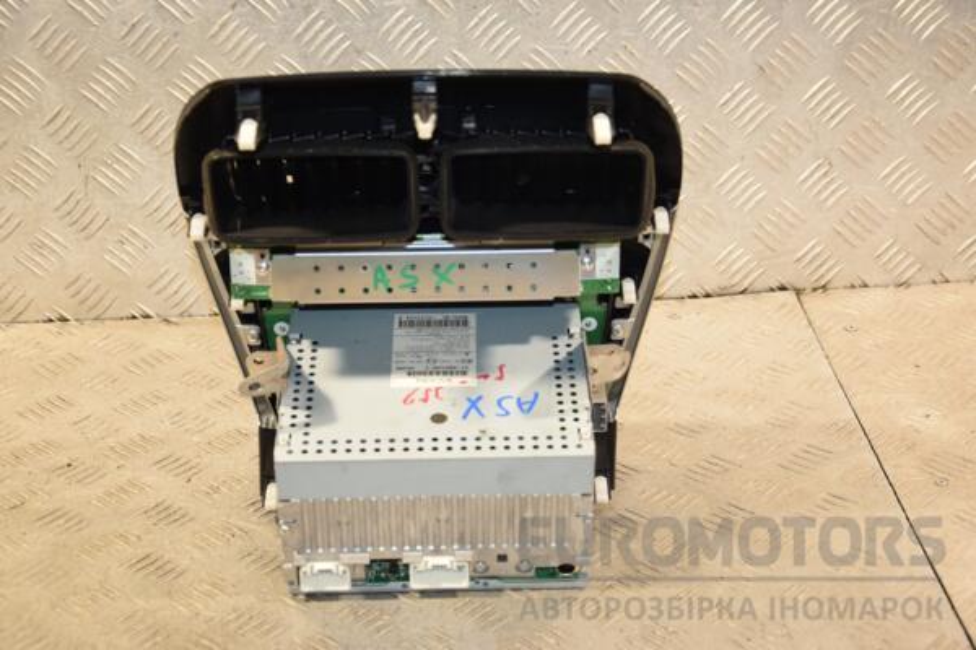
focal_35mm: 68
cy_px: 325
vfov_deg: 20.2
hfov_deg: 29.9
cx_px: 488
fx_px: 1830
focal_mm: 45
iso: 800
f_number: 4.8
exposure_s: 1/200
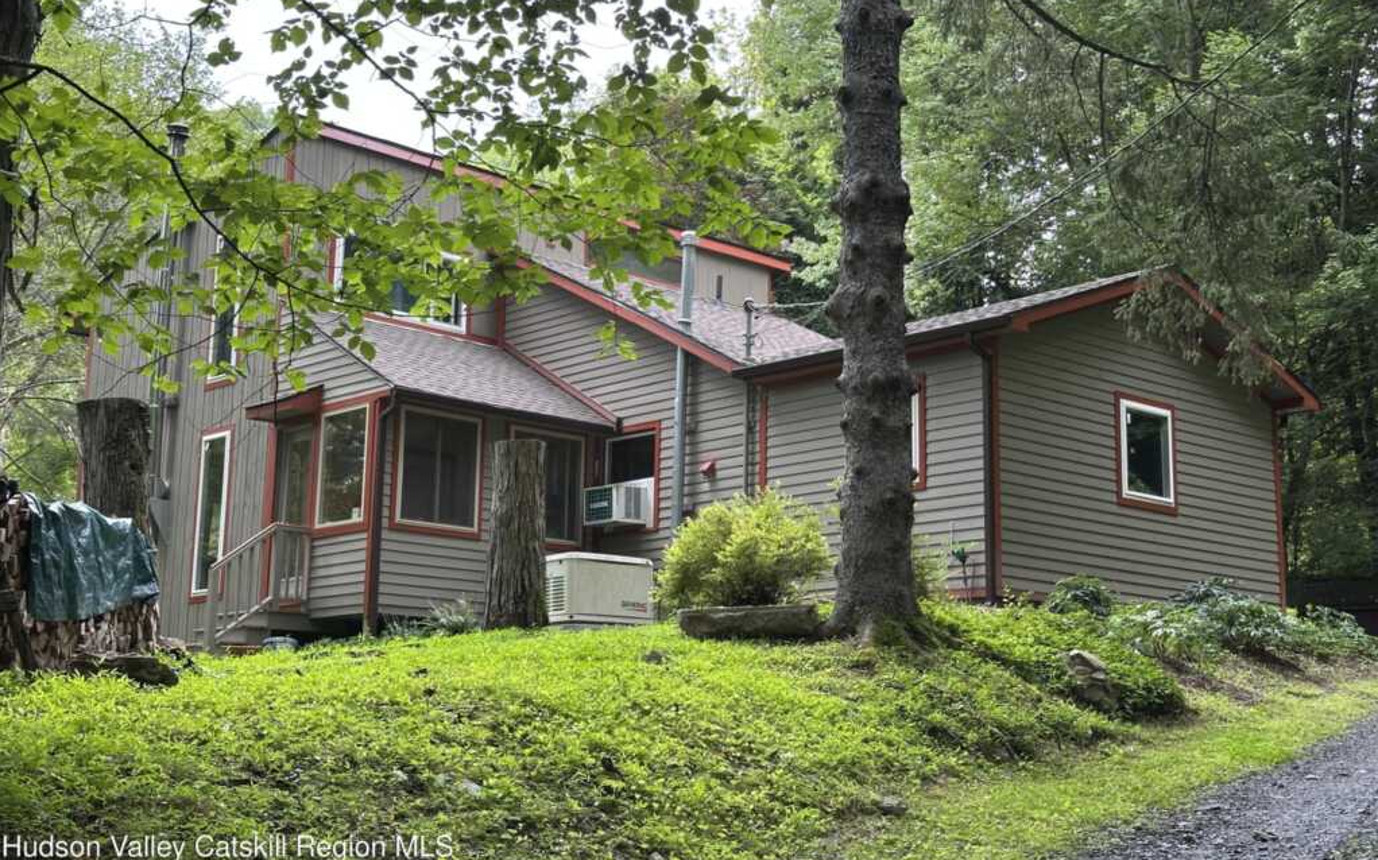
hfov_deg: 39.6
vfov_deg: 25.3
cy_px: 376
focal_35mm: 51
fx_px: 1915
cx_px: 689
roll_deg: -1.7
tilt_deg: +12.0
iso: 64
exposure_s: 1/121
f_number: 1.78
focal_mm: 6.86
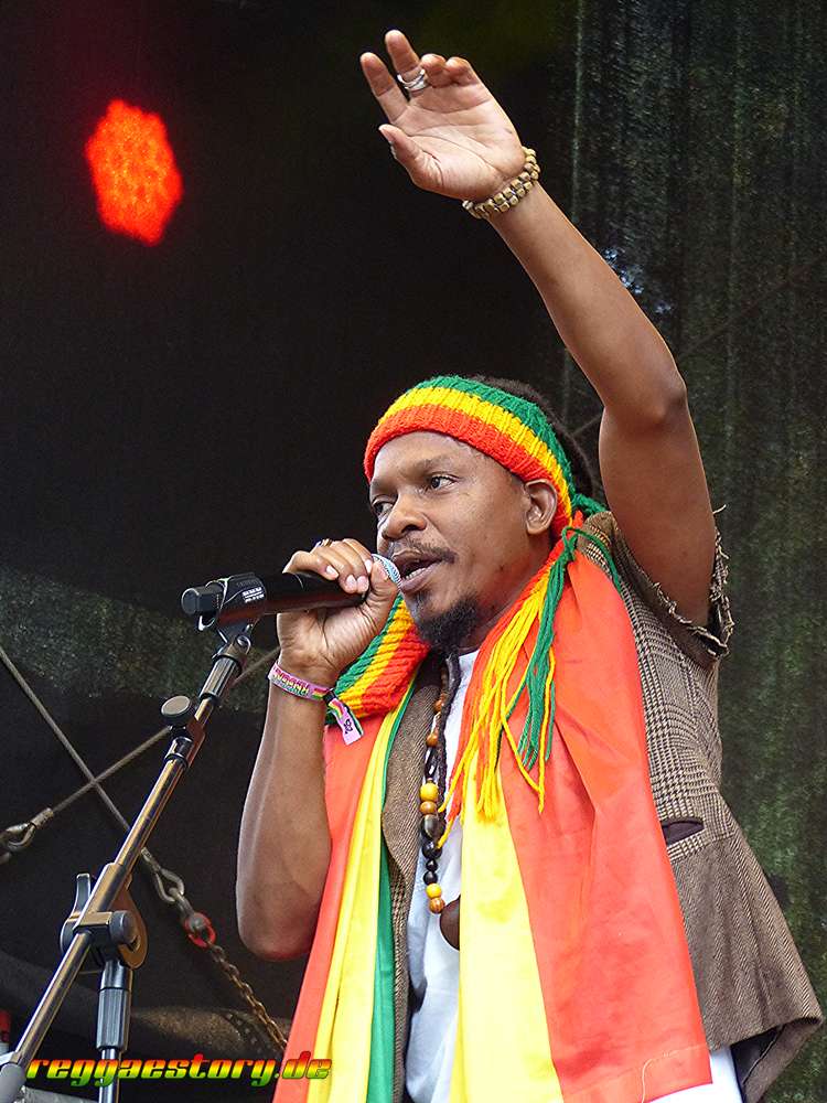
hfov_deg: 14.5
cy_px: 552
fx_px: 3249
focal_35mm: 102
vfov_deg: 19.3
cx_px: 414
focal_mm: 18.3
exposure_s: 1/60
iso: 250
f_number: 2.8
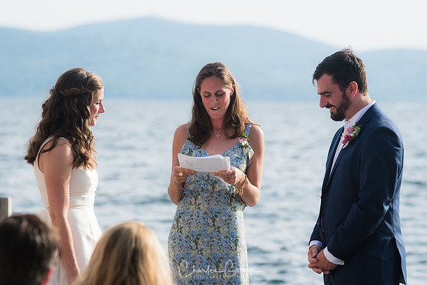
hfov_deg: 10.2
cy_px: 142
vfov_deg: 6.8
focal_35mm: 202
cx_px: 214
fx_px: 2402
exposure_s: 1/800
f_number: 4
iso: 200
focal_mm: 135
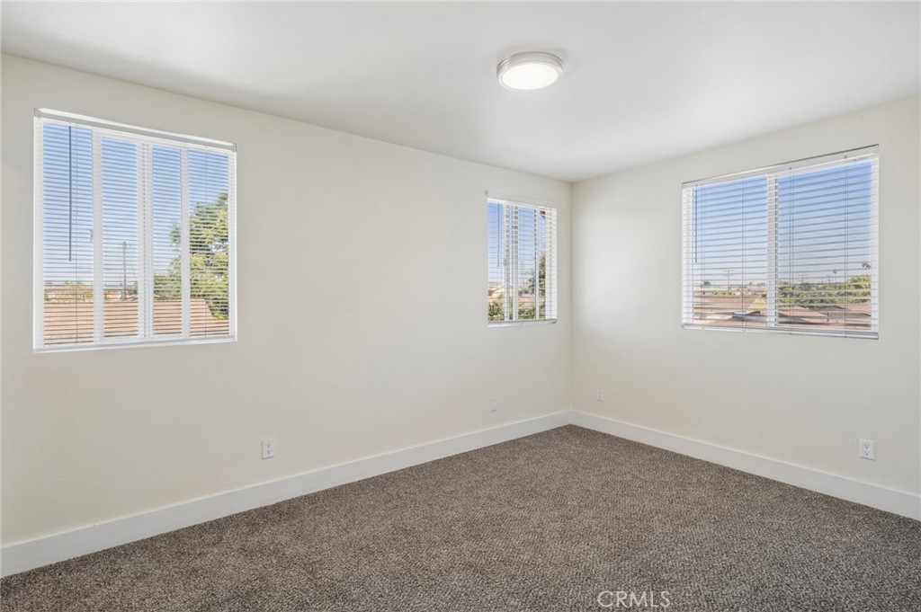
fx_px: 435
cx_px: 460
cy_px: 306
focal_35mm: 17
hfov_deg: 93.3
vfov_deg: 70.3
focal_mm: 17
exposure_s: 1/30
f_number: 9
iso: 200
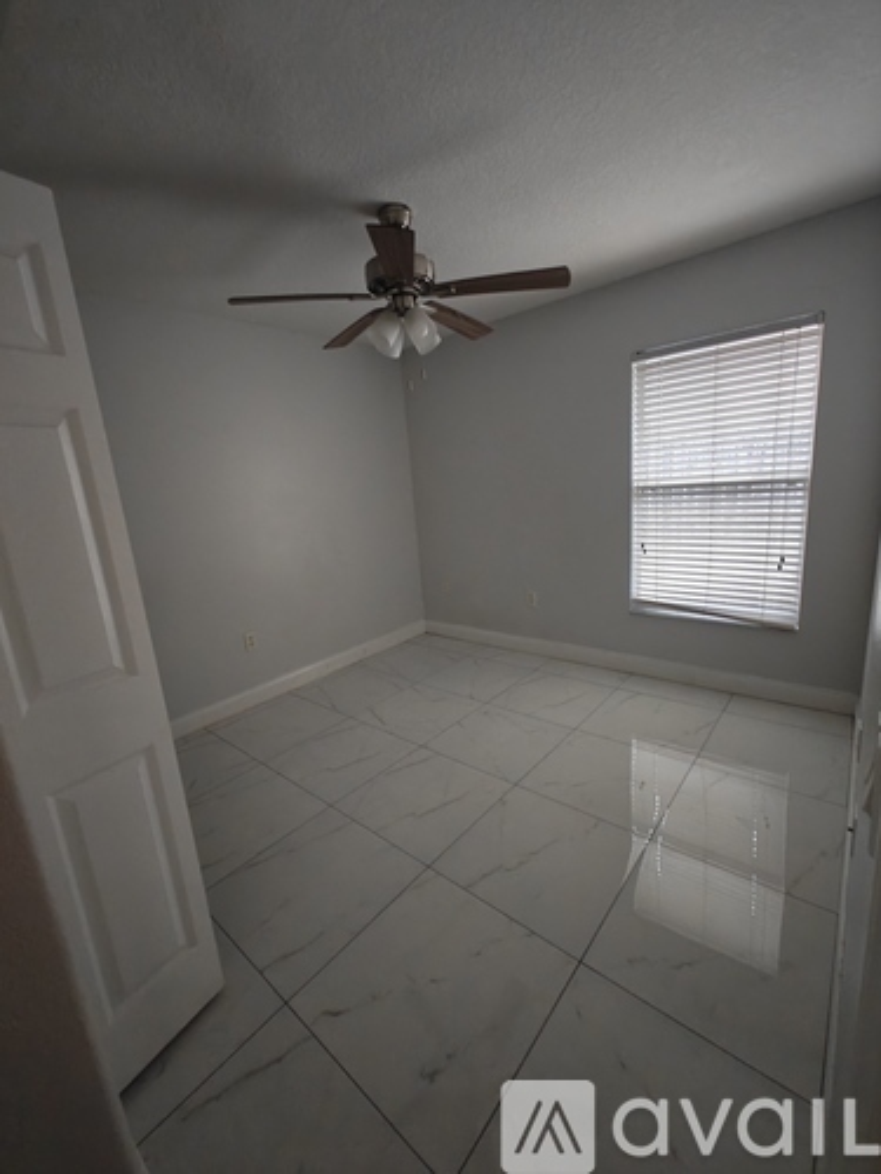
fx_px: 475
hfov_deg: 85.7
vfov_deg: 102.1
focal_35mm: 14
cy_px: 587
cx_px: 440
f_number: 2.2
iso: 3200
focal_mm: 2.62
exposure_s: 1/20
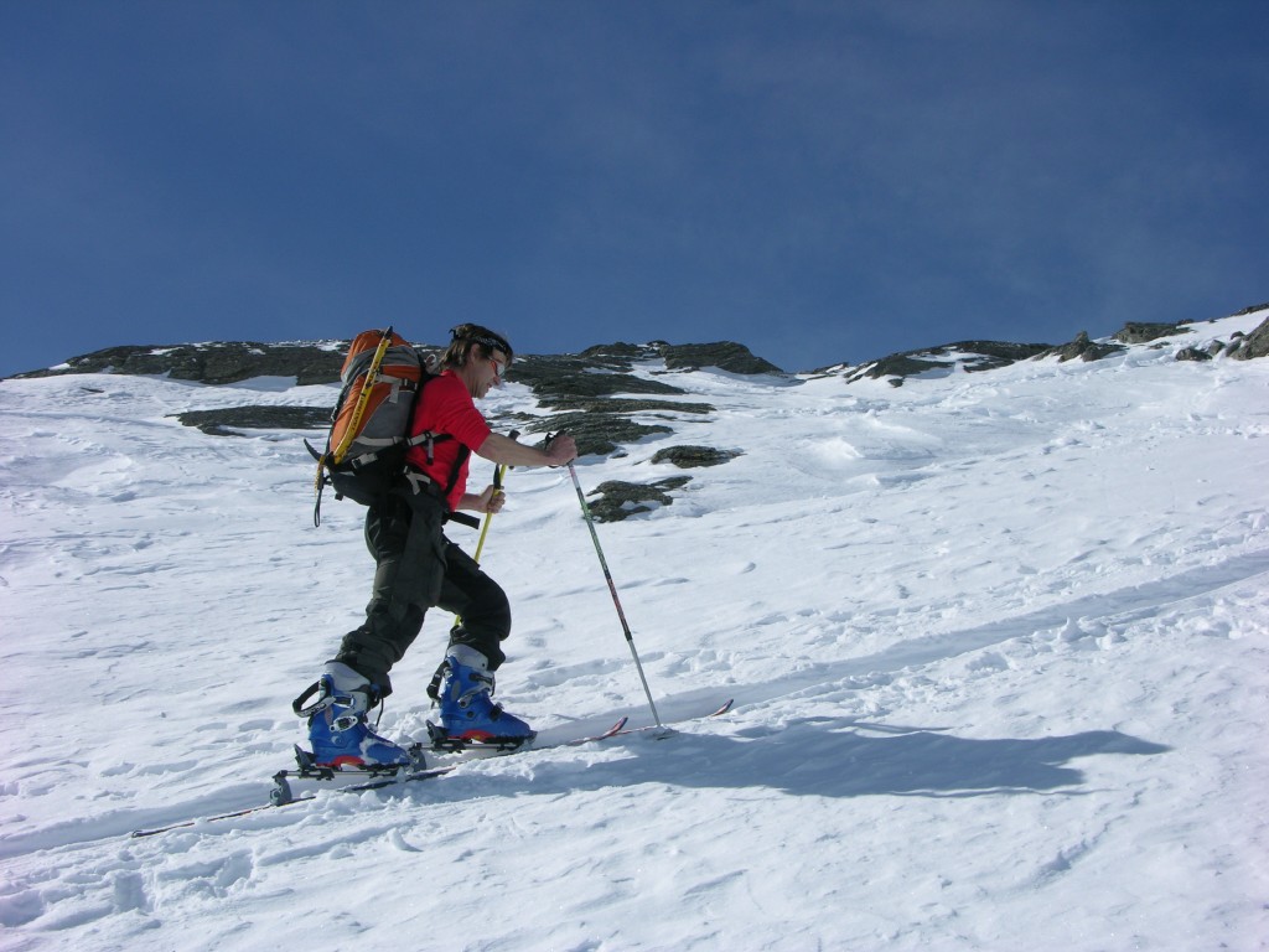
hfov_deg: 41.2
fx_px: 1686
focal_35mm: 46
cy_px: 476
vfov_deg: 31.5
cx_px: 634
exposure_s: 1/369
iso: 50
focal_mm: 11.6
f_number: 7.5
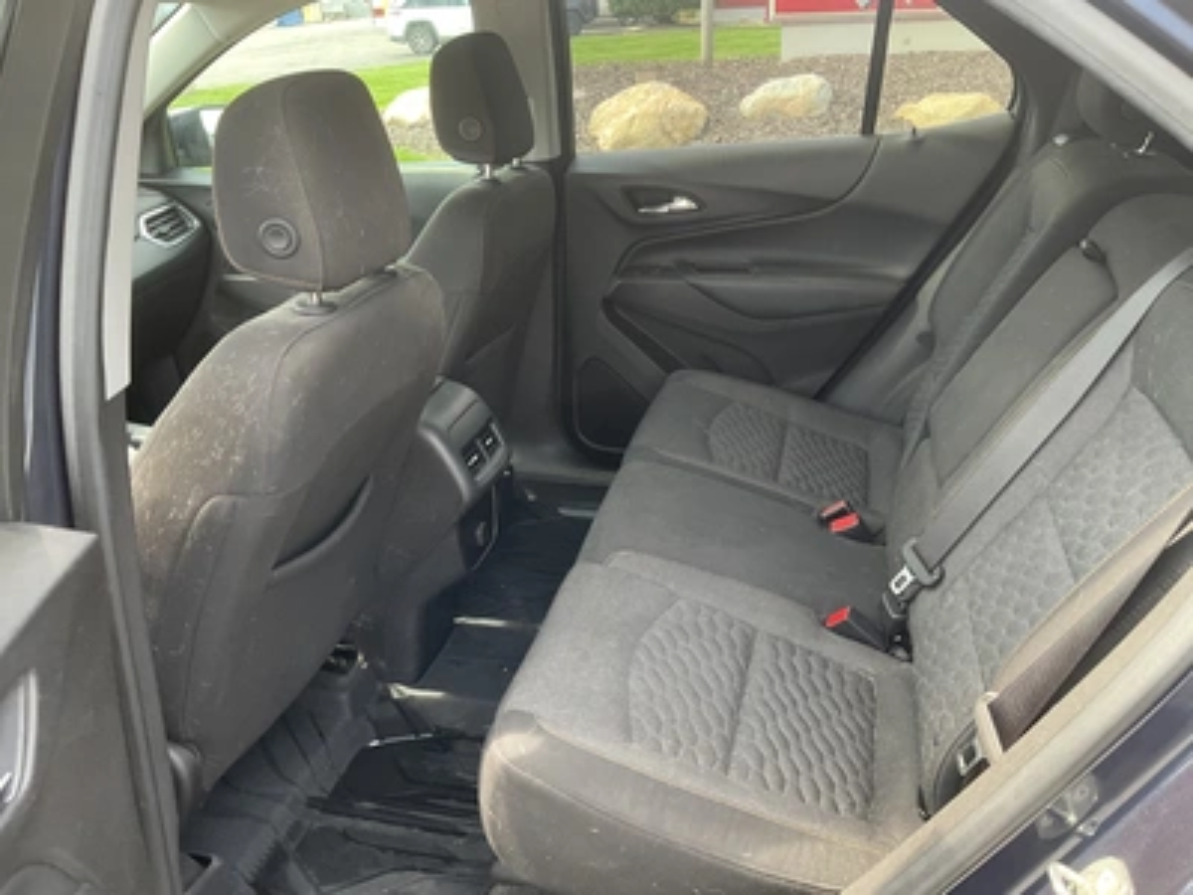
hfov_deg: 61.7
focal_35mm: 29
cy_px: 448
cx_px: 596
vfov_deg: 48.2
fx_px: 999
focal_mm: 3
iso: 50
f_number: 1.8
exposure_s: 1/122
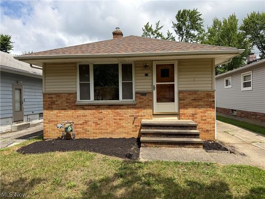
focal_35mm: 24
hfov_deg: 71.6
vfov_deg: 56.8
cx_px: 132
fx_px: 184
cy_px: 100
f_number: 1.78
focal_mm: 6.76
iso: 80
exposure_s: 1/4405
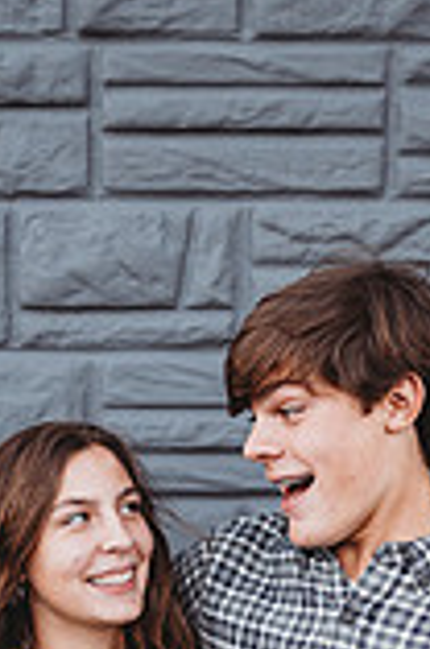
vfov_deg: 28.0
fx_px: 1242
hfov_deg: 19.6
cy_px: 612
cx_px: 211
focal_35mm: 69
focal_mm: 24
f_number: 2.2
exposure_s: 1/200
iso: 160
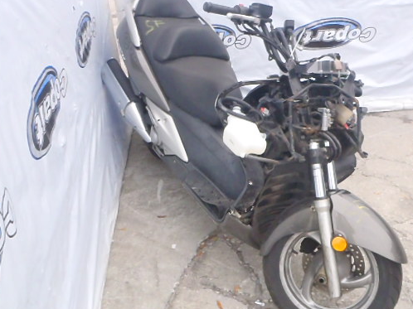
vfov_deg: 39.6
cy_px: 155
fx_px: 429
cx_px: 240
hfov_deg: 51.2
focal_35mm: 36
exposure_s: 1/400
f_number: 8
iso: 800
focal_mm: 5
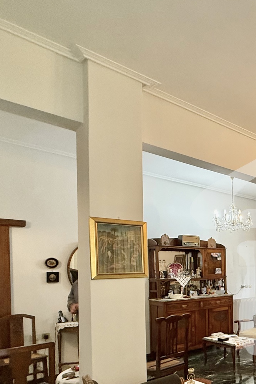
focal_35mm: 28
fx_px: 298
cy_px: 272
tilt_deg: -1.3
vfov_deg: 62.9
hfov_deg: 34.3
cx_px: 326
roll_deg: +0.6
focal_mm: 2.22
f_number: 2.2
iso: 200
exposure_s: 1/50
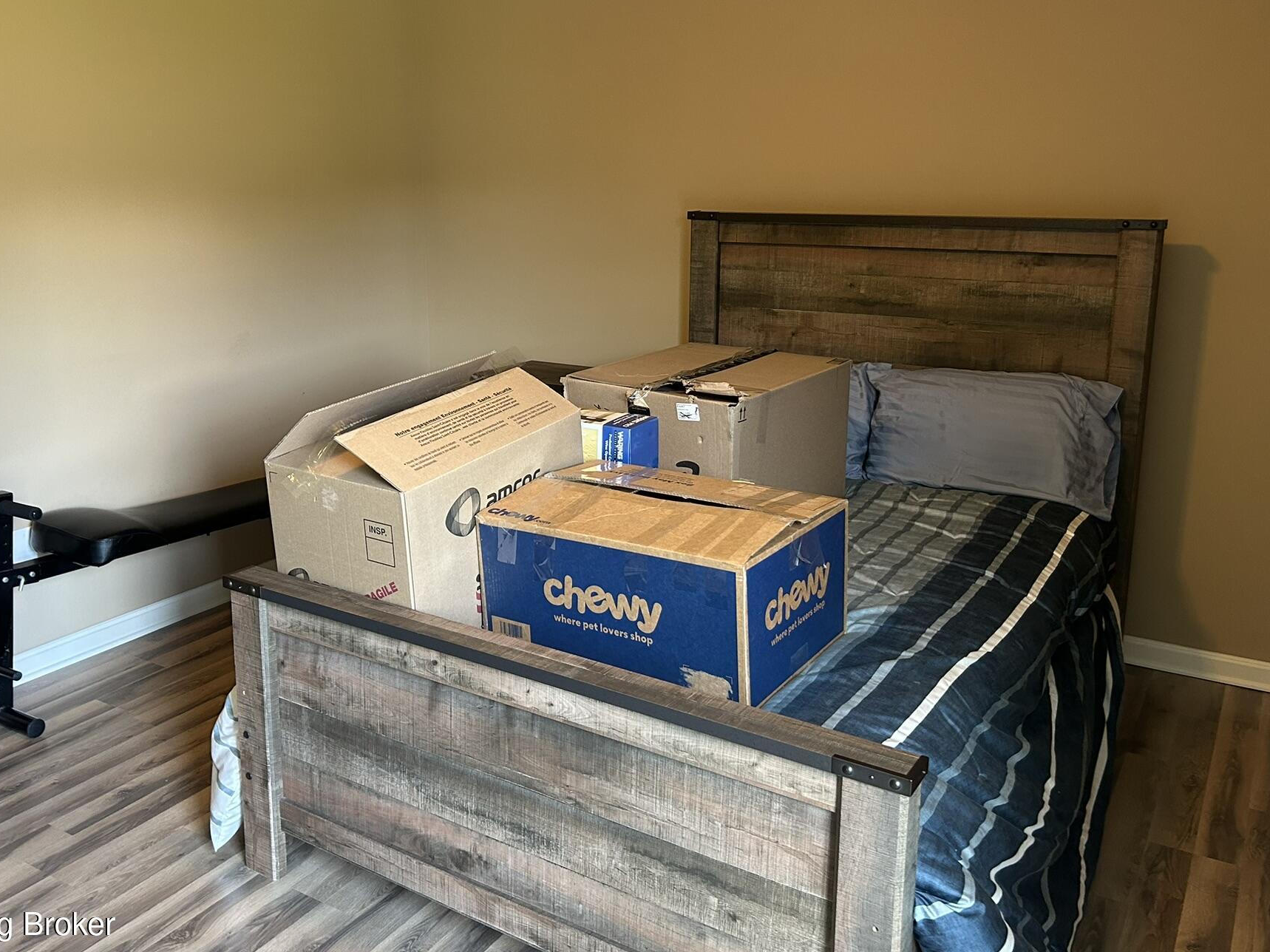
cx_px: 572
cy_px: 408
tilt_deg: -10.8
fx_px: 1137
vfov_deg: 45.3
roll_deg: +0.7
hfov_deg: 58.2
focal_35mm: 31
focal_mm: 5.7
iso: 200
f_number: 1.5
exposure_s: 1/60
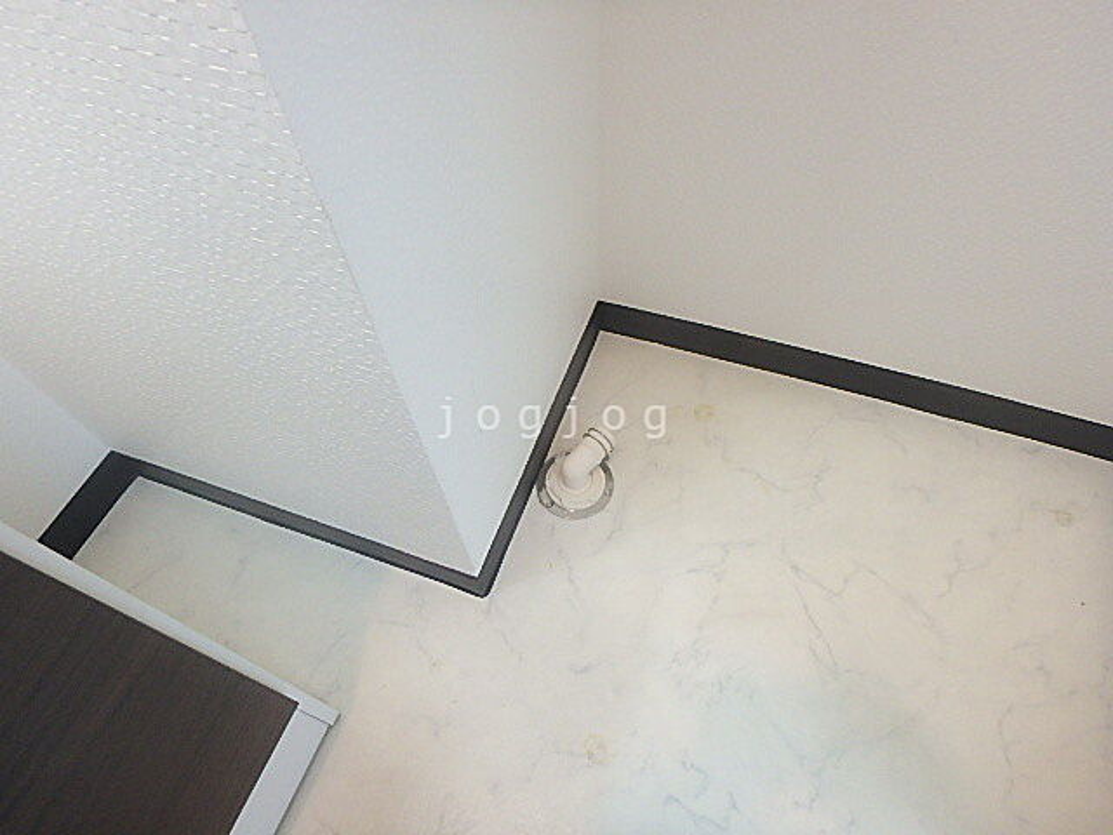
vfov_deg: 63.4
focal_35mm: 21
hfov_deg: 79.0
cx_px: 556
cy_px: 418
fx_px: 675
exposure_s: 1/30
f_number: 3.5
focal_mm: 3.7
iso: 500
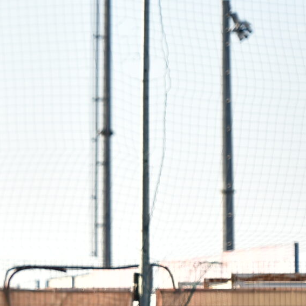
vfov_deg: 3.4
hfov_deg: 3.4
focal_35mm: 518
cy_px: 422
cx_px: -166
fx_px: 5181
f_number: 2.8
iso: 250
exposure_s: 1/1250
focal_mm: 135
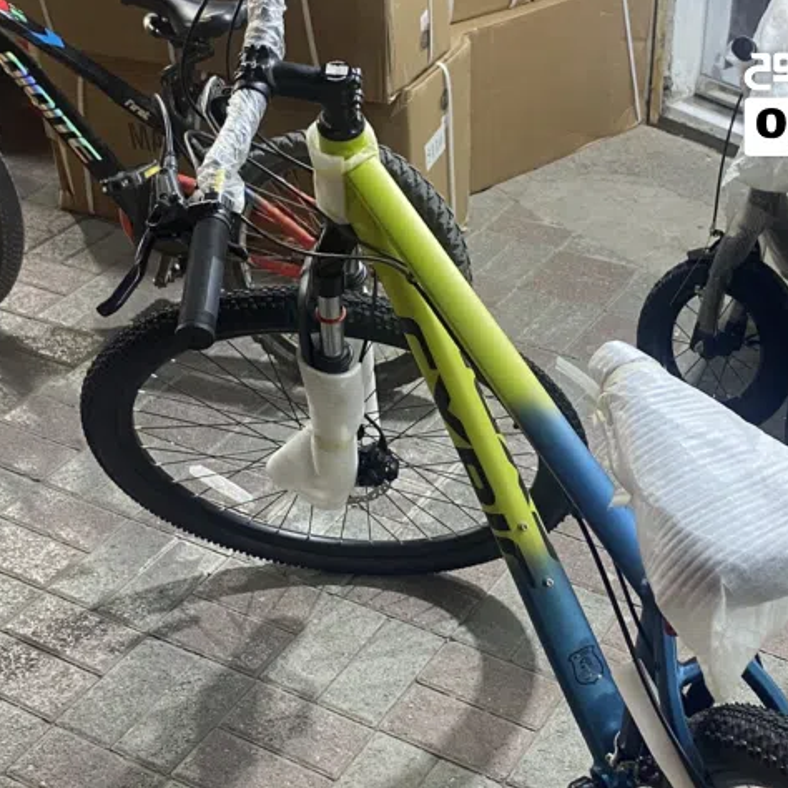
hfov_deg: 52.0
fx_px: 798
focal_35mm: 31
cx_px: 494
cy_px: 396
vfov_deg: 52.5
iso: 200
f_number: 1.8
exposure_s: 1/50
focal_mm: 4.25
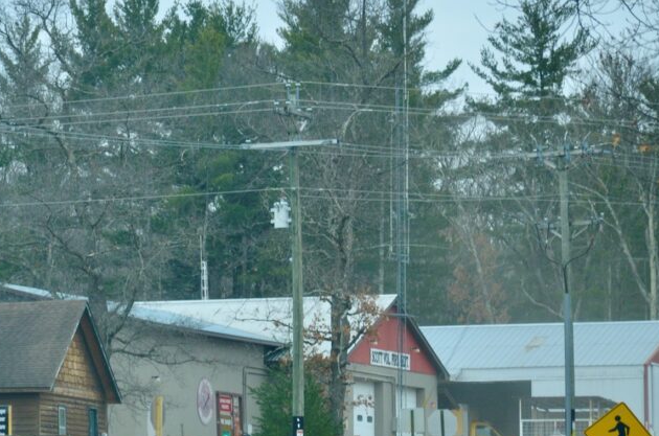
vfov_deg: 4.6
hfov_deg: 6.9
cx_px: 60
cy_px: 314
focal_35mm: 300
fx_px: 5478
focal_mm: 105
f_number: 5.6
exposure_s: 1/125
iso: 400
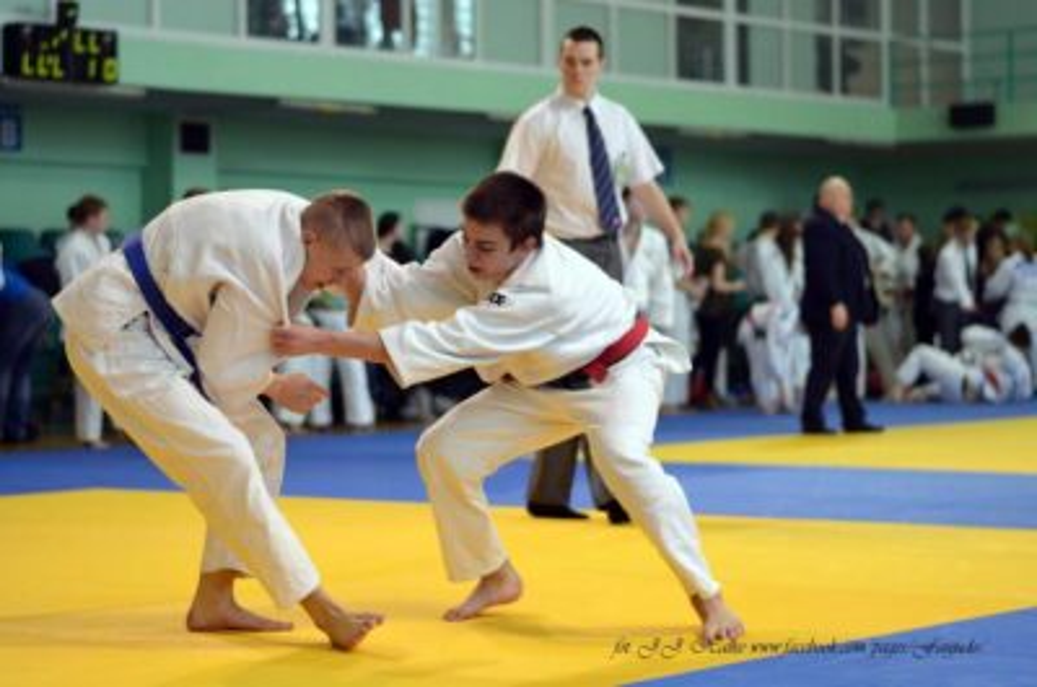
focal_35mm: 75
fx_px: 2156
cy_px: 344
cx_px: 518
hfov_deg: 27.0
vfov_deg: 18.1
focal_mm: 50
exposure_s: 1/640
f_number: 2
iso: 640
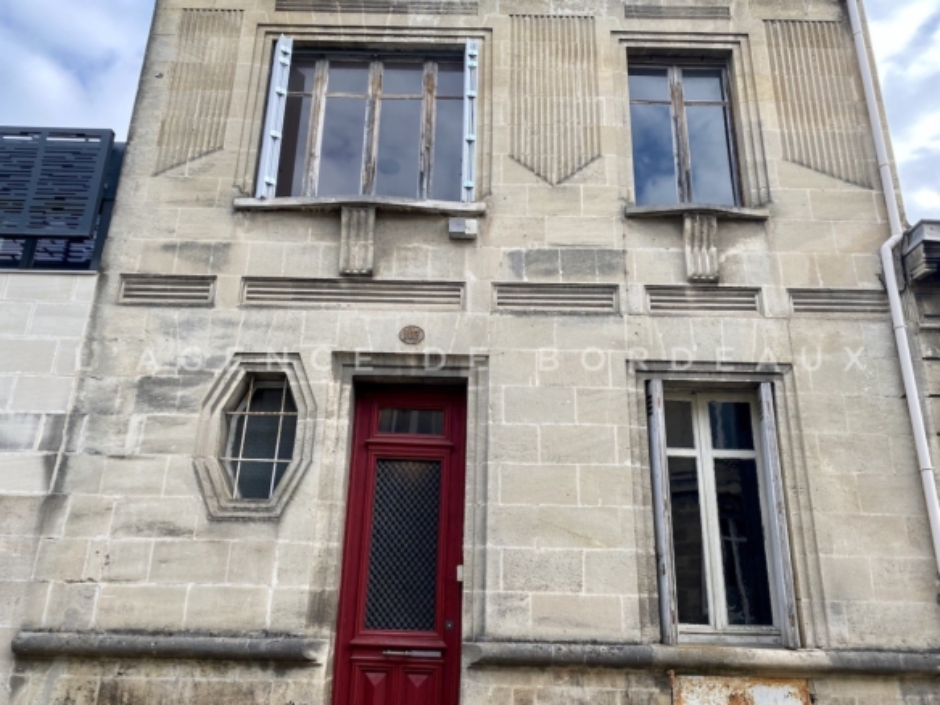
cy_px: 352
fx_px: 706
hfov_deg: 67.3
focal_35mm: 26
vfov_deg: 53.1
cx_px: 470
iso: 32
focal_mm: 4.25
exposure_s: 1/666
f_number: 1.8
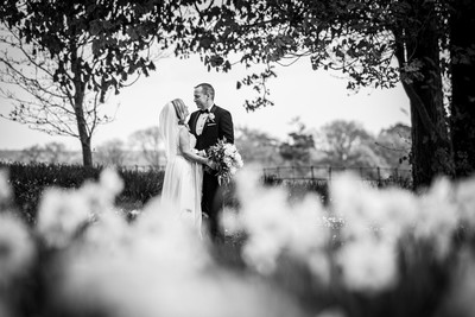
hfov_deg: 10.3
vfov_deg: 6.9
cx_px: 238
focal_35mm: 200
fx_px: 2640
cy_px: 158
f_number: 4.5
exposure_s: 1/500
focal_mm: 200
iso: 160
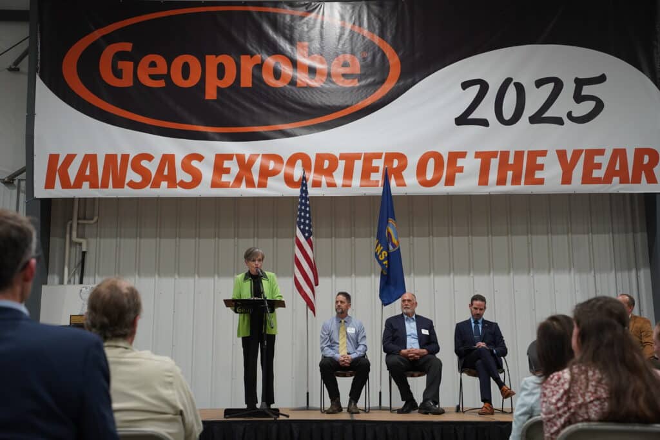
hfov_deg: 41.9
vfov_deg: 28.7
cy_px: 220
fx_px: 862
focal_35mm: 47
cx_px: 330
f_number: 4
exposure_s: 1/160
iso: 1600
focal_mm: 47
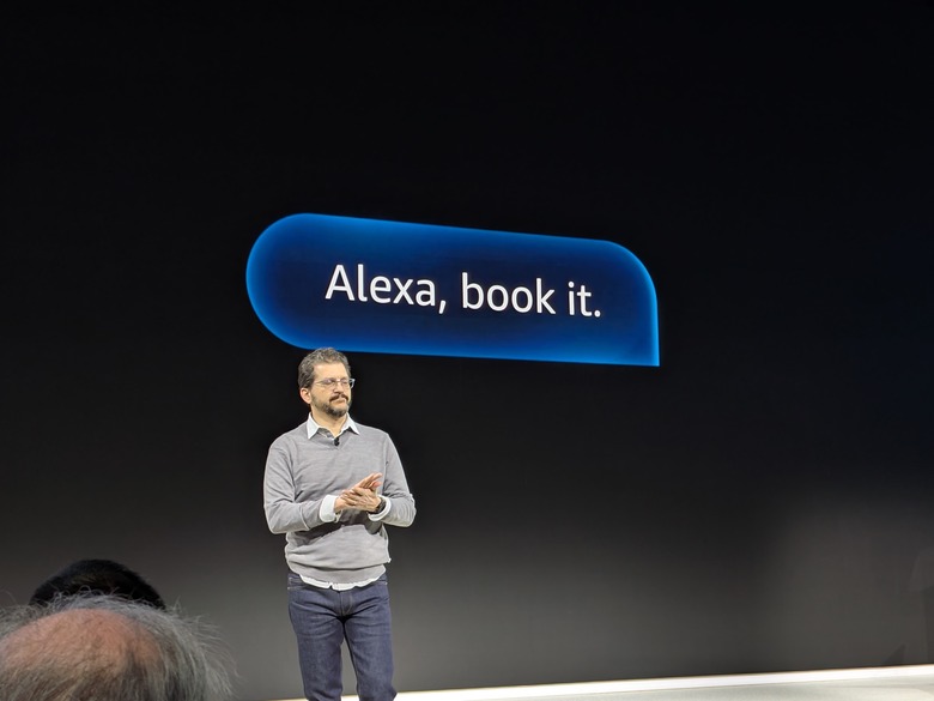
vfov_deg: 29.7
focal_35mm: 49
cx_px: 467
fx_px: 1322
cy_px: 350
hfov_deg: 38.9
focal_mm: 4.53
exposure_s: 1/149
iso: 51
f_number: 1.7
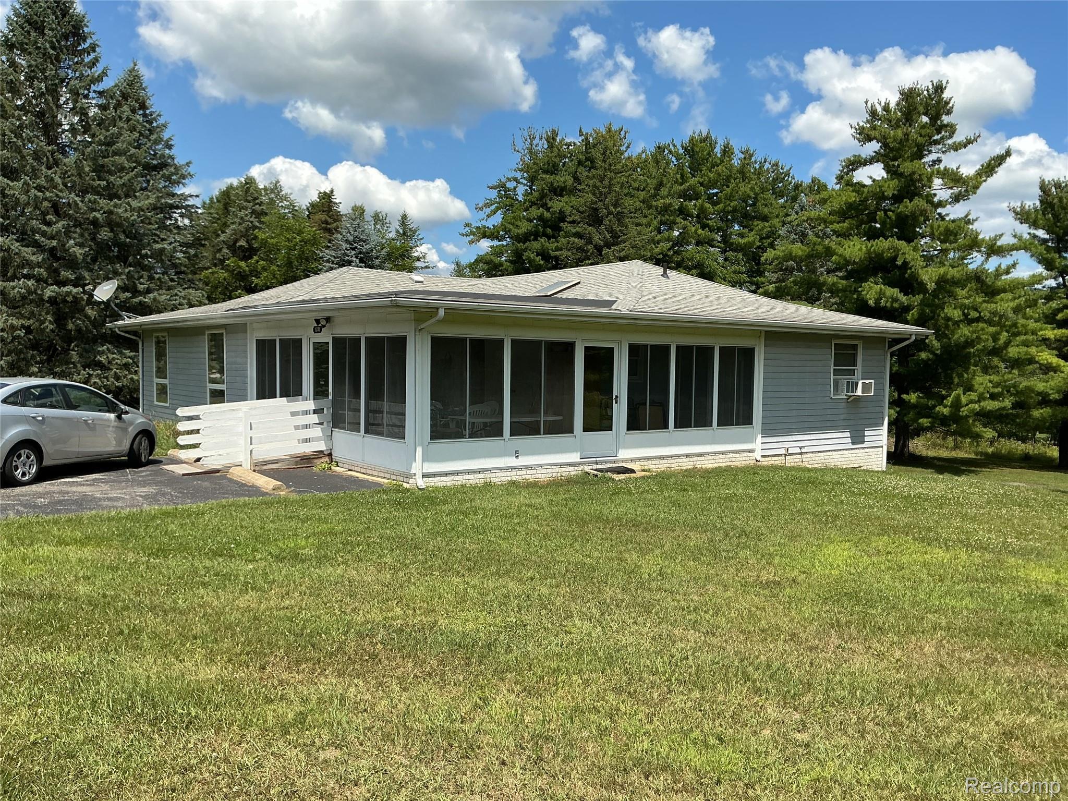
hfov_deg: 61.7
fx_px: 895
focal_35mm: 29
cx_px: 534
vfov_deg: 48.2
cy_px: 400
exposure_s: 1/1848
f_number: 1.8
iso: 25
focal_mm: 3
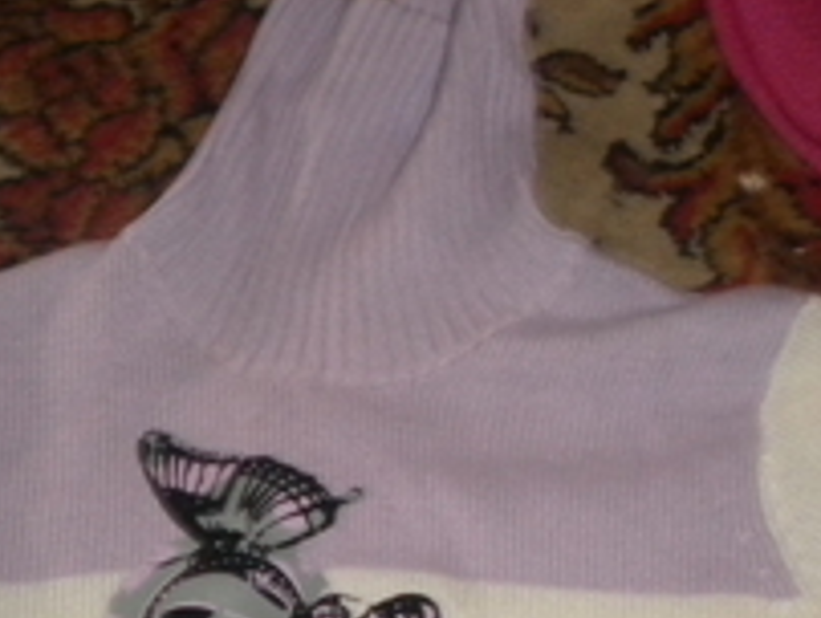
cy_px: 598
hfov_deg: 25.0
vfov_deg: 18.5
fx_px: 1852
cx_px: 337
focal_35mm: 78
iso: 400
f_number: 3.1
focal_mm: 6.3
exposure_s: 1/30
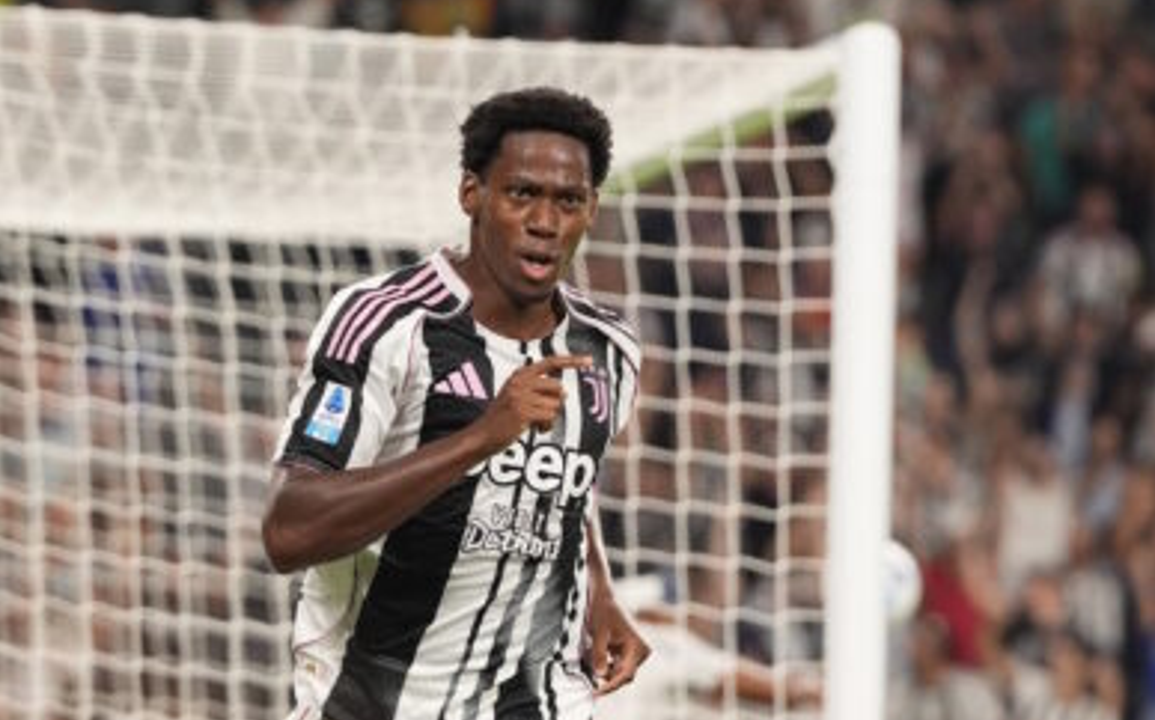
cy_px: 345
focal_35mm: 205
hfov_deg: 10.2
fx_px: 6449
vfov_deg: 6.4
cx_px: 578
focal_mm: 200
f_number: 3.5
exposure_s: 1/1000
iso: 2000
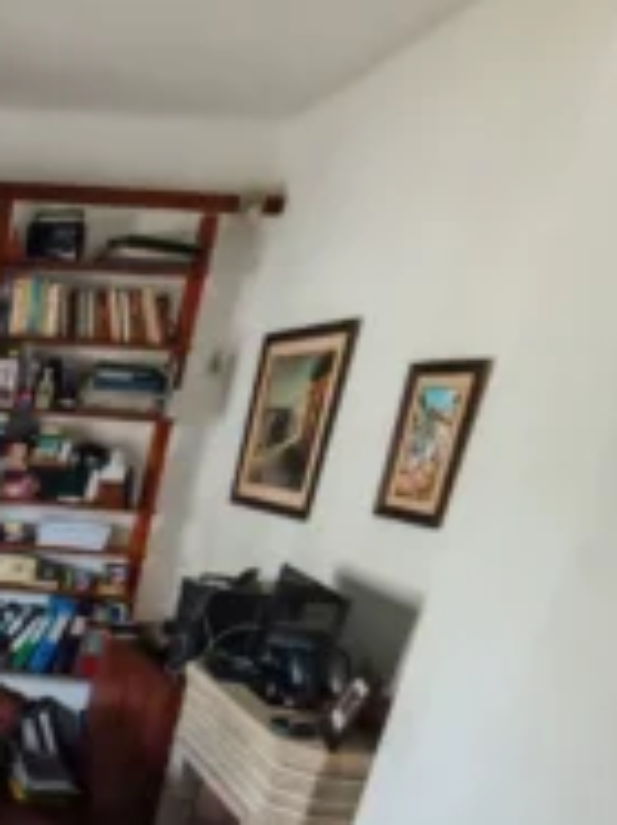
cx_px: -240
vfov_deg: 40.1
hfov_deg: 27.1
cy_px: 798
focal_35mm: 42
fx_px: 1000
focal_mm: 1.82
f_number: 2
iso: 250
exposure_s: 1/33
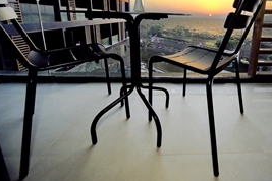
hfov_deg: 86.7
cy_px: 46
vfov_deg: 63.6
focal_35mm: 18
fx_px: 136
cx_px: 182
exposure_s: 1/160
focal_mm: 12
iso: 200
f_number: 8
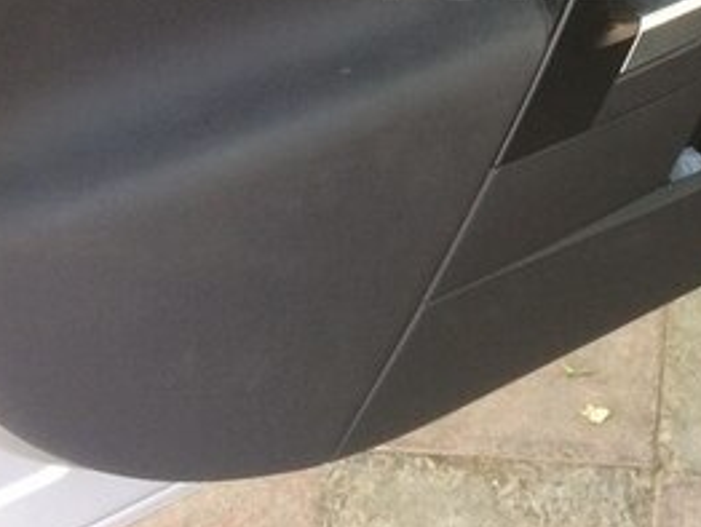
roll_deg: +2.5
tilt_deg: -33.3
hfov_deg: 25.8
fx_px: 1480
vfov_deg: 19.4
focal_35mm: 73
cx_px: 634
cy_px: -41
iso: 64
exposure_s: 1/33
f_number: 2.2
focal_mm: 4.15
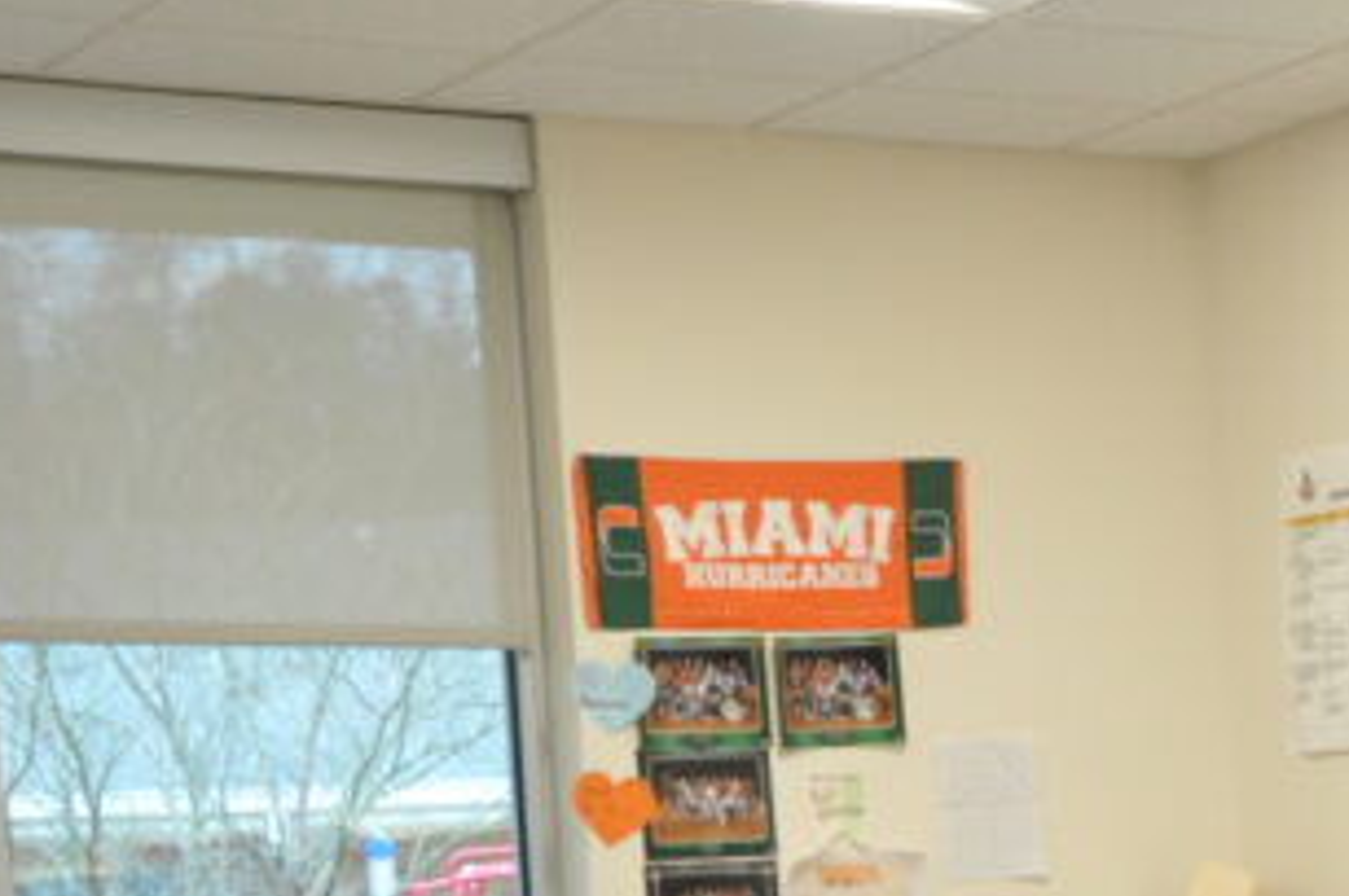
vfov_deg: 10.2
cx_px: 1947
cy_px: 1335
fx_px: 4866
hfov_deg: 14.8
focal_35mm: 130
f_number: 4
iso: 800
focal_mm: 26
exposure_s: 1/60
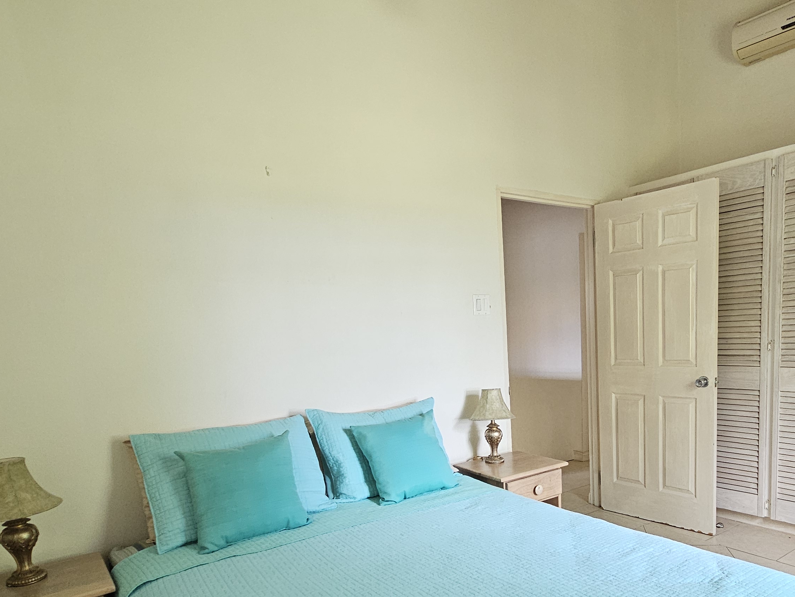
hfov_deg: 72.7
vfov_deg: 56.9
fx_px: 528
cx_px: 497
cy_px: 421
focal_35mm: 23
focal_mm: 2.2
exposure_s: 1/77
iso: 250
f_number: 2.2
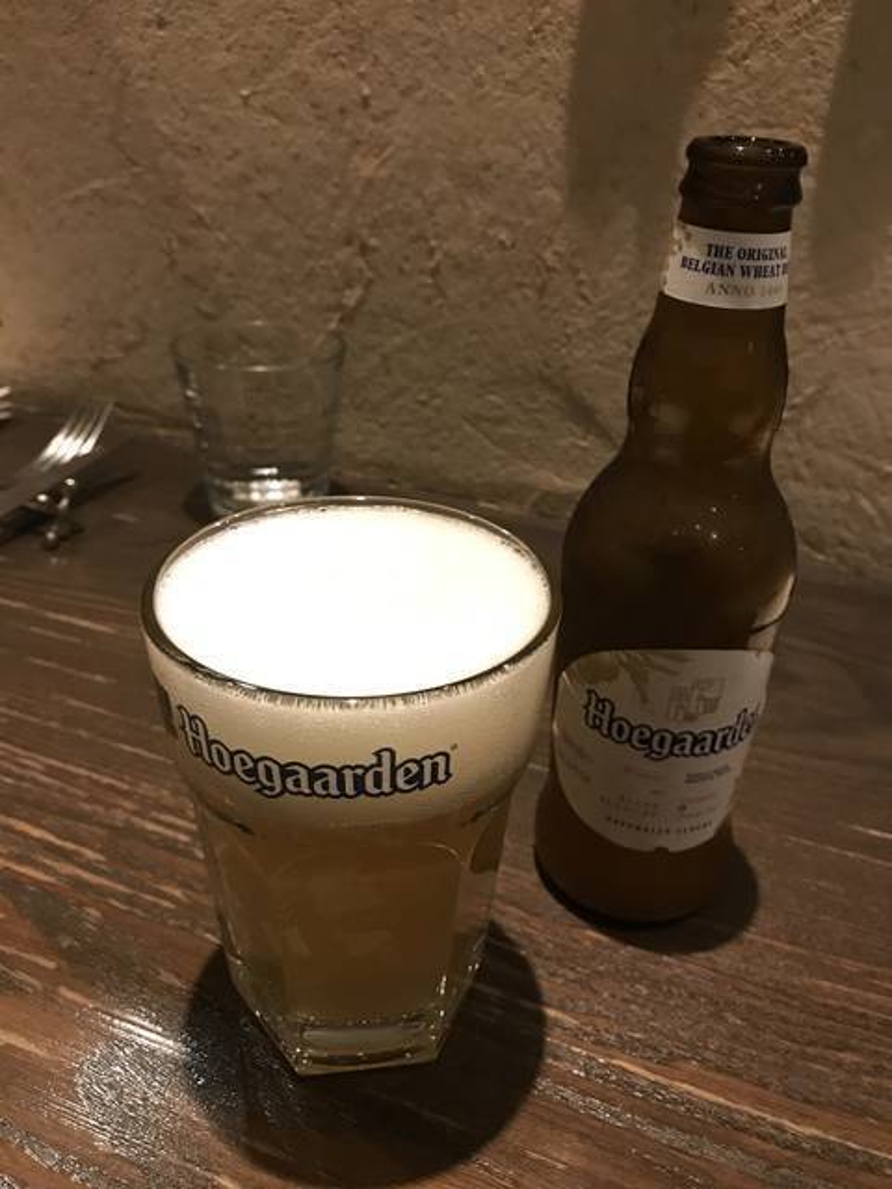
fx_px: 962
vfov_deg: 63.4
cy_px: 594
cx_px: 446
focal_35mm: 28
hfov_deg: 49.7
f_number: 1.8
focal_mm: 3.99
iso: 100
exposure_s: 1/8
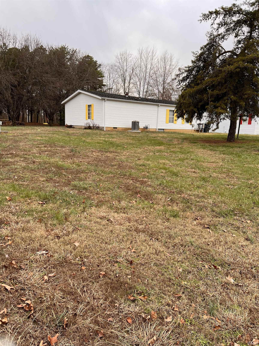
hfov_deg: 53.1
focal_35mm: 26
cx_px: 130
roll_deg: -0.9
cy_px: 173
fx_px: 259
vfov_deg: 67.3
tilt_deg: -9.7
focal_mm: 5.7
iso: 40
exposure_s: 1/193
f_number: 1.5
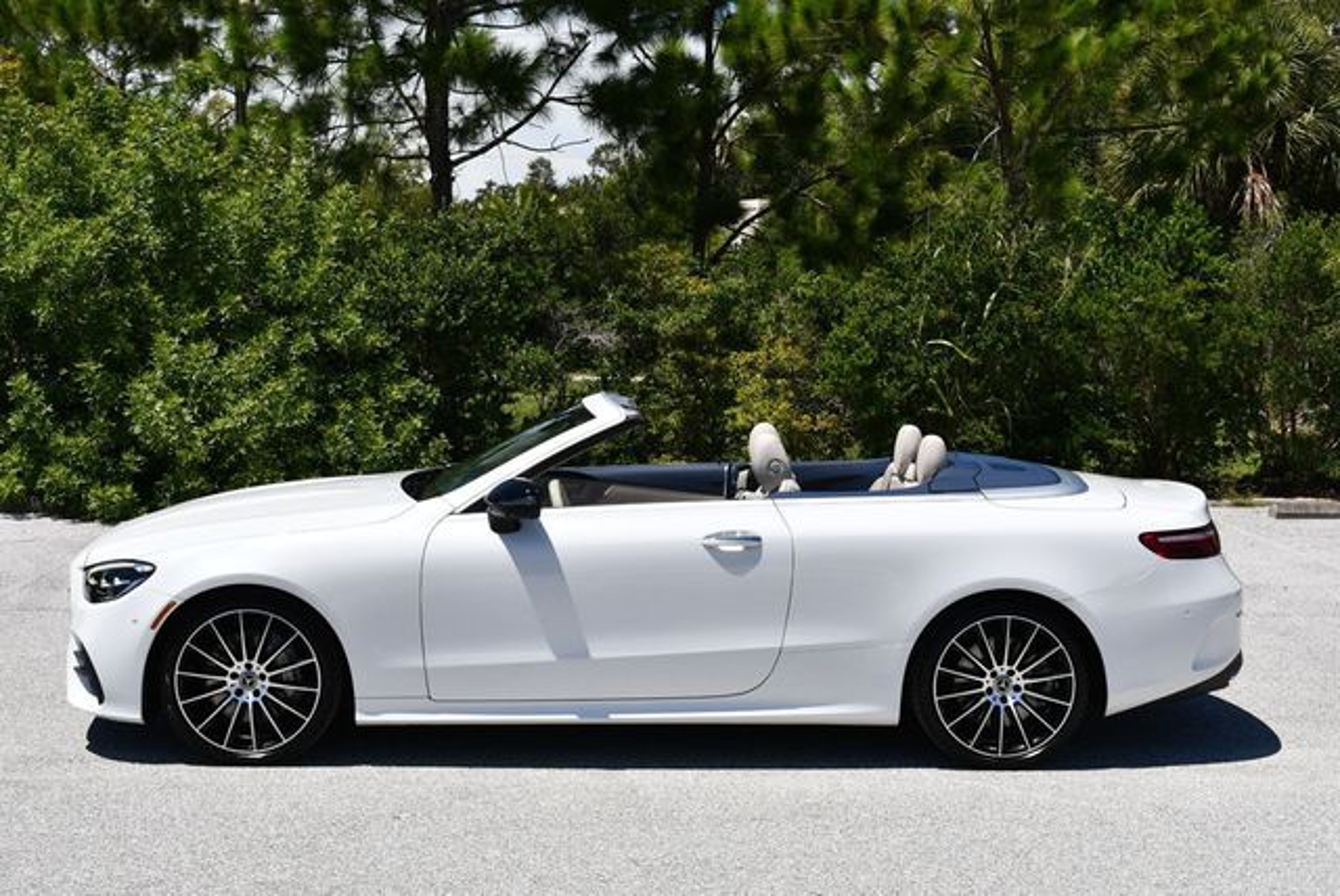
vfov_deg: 24.2
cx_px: 670
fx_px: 2086
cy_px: 448
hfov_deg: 35.6
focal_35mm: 56
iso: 100
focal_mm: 28
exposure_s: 1/320
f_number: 9
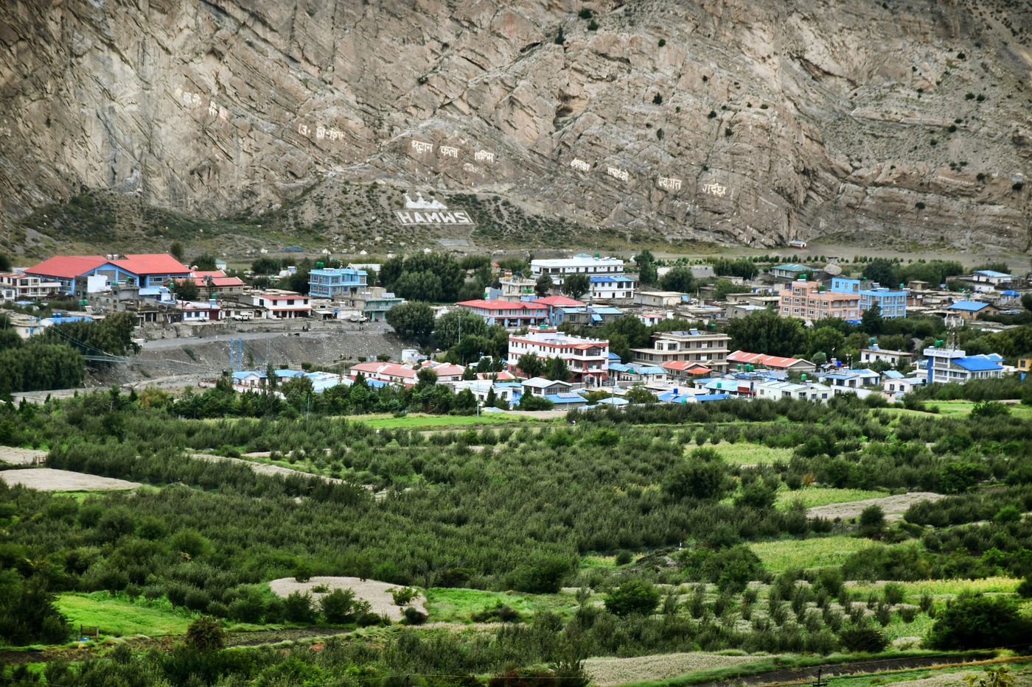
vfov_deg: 8.2
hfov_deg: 12.2
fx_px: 4815
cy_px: 344
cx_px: 516
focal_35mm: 168
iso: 200
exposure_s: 1/200
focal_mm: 112
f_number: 5.6
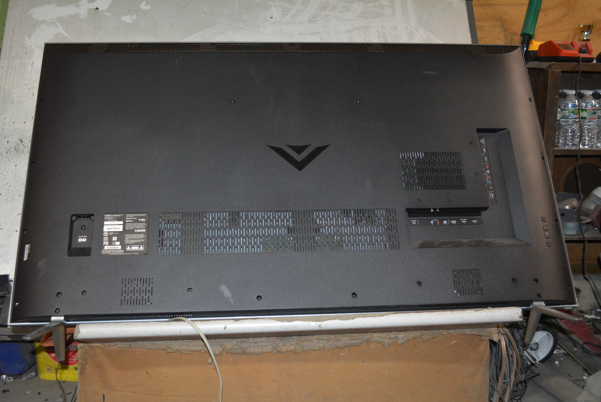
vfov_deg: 36.9
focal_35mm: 36
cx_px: 300
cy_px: 201
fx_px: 601
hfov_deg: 53.1
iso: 1800
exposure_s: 1/60
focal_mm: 24
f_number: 4
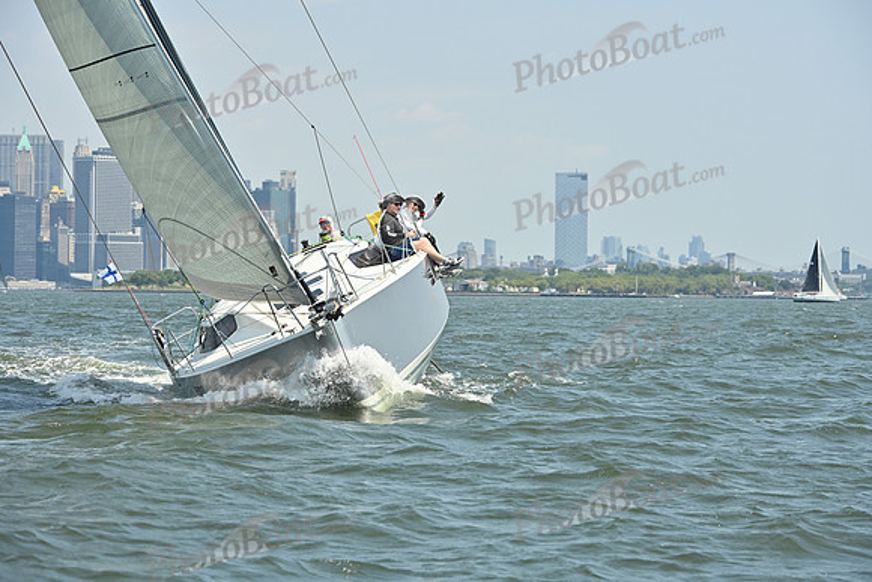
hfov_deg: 15.8
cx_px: 436
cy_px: 291
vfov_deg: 10.6
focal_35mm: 130
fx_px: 3149
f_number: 8
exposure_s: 1/1250
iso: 320
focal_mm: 130
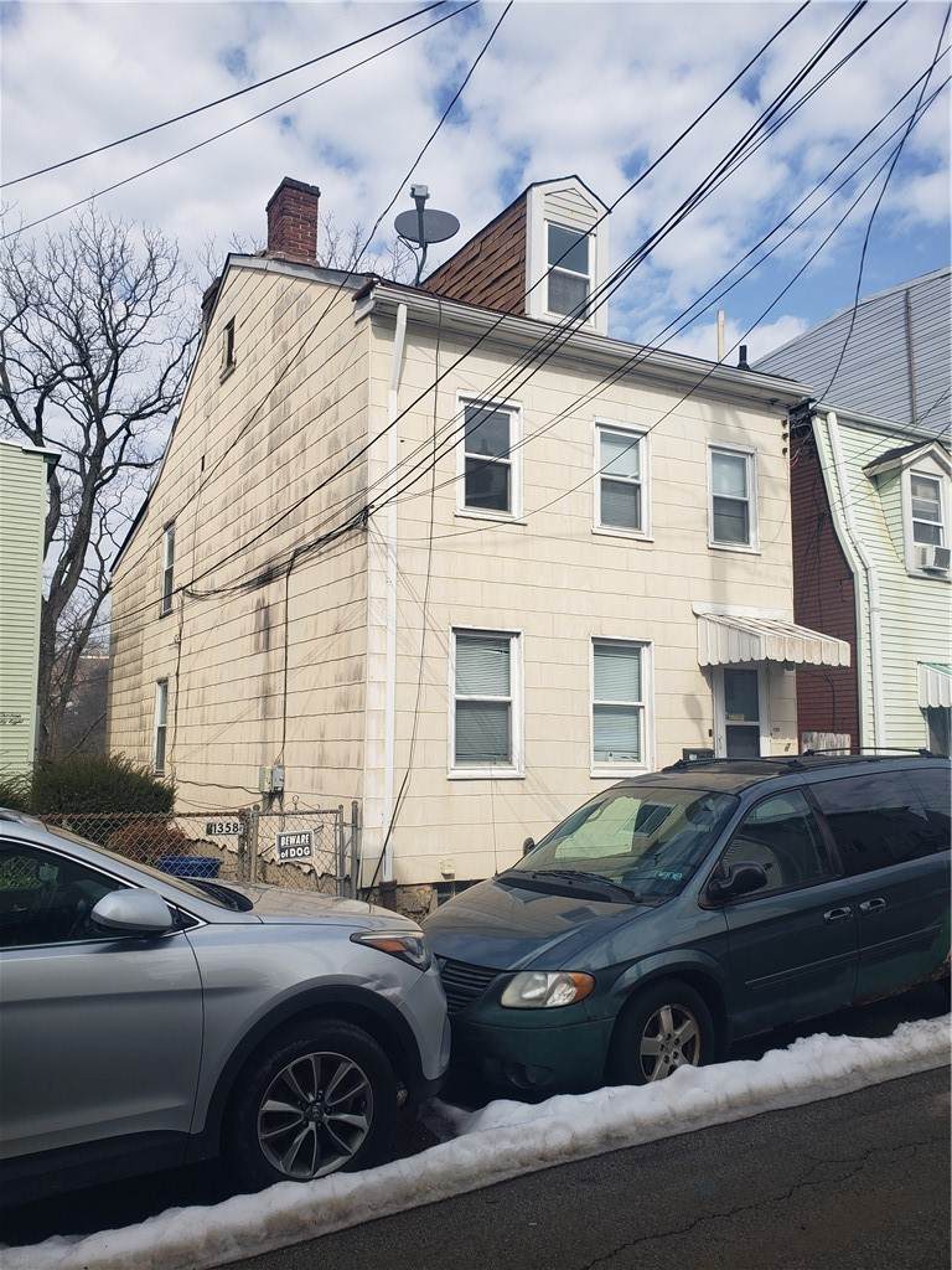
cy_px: 635
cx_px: 476
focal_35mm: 26
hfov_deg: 53.1
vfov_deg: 67.3
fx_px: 953
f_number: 2.4
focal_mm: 4.3
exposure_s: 1/1570
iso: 50
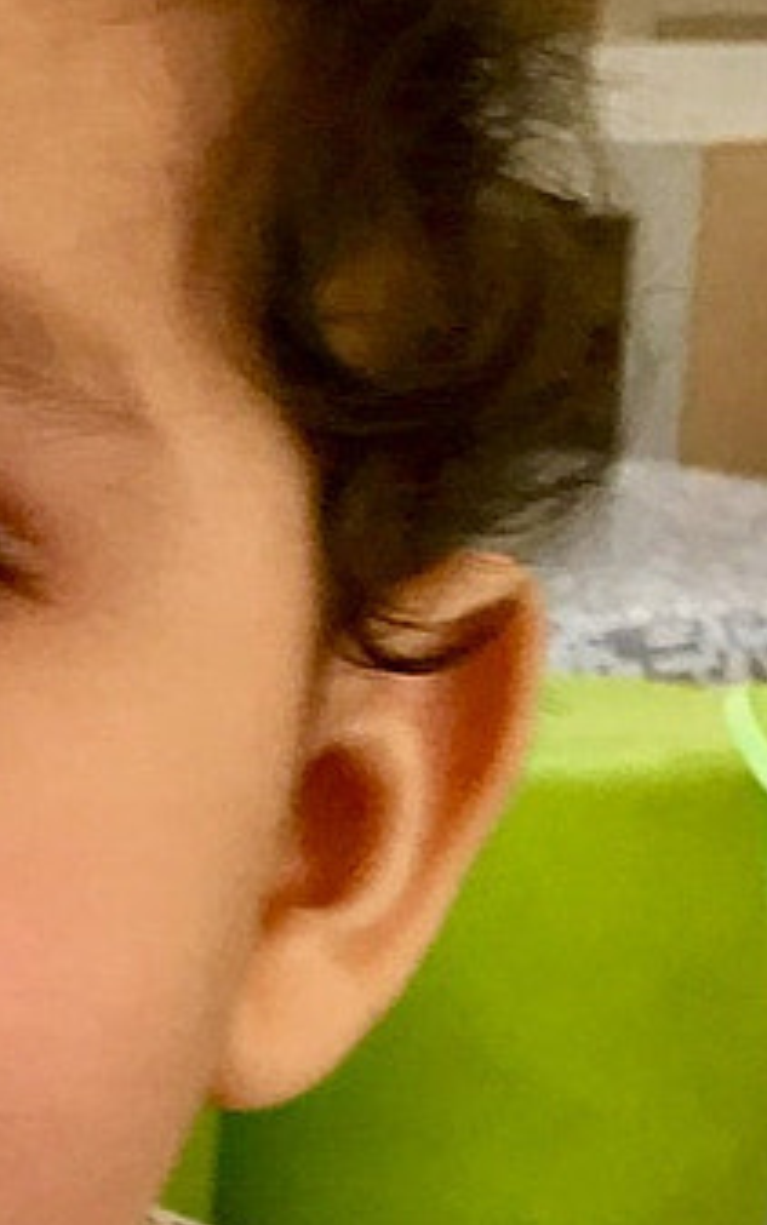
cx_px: -683
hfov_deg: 8.6
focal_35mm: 146
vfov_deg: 14.0
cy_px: 1414
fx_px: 4877
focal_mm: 4.15
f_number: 2.2
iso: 50
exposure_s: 1/17
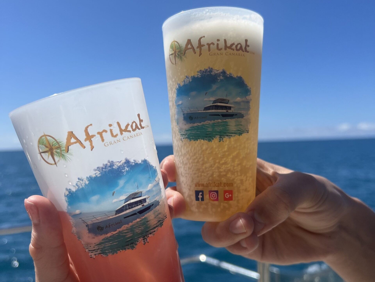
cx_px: 188
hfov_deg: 67.3
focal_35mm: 26
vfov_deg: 53.1
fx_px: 282
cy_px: 141
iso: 50
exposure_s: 1/6579
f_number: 1.5
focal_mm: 5.7
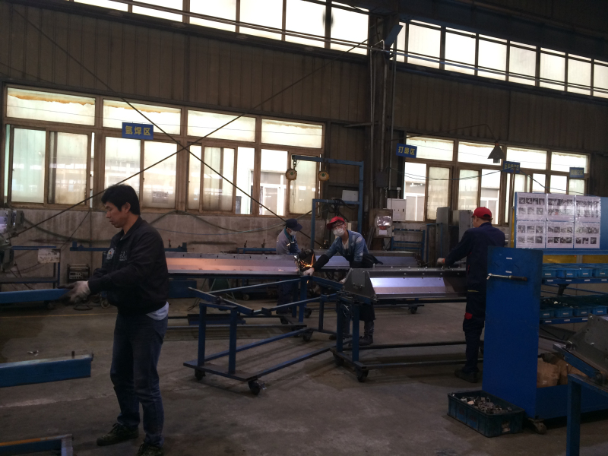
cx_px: 304
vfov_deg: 48.2
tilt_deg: -0.4
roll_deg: -2.9
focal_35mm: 29
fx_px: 509
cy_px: 228
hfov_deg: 61.7
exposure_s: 1/33
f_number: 2.2
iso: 100
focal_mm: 4.15
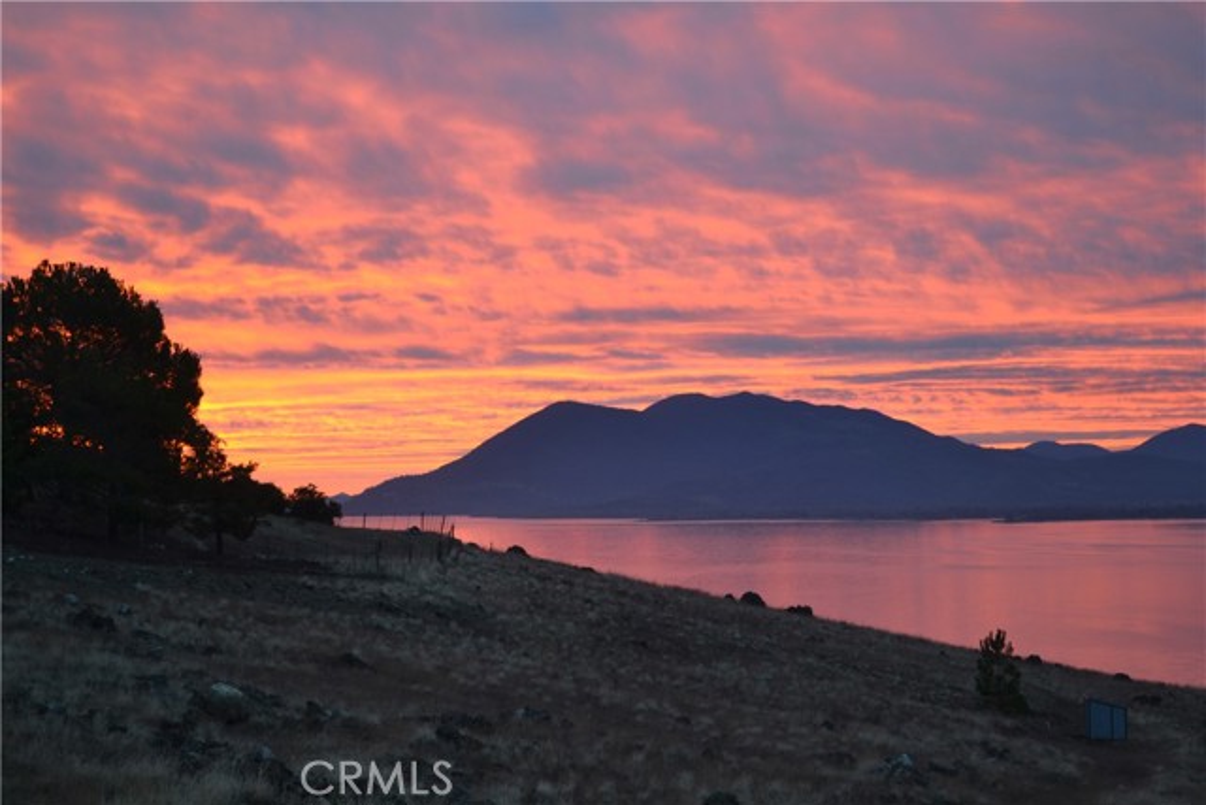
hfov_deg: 30.5
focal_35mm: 66
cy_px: 402
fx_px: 2211
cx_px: 603
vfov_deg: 20.6
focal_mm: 44
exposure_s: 1/30
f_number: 5.3
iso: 400
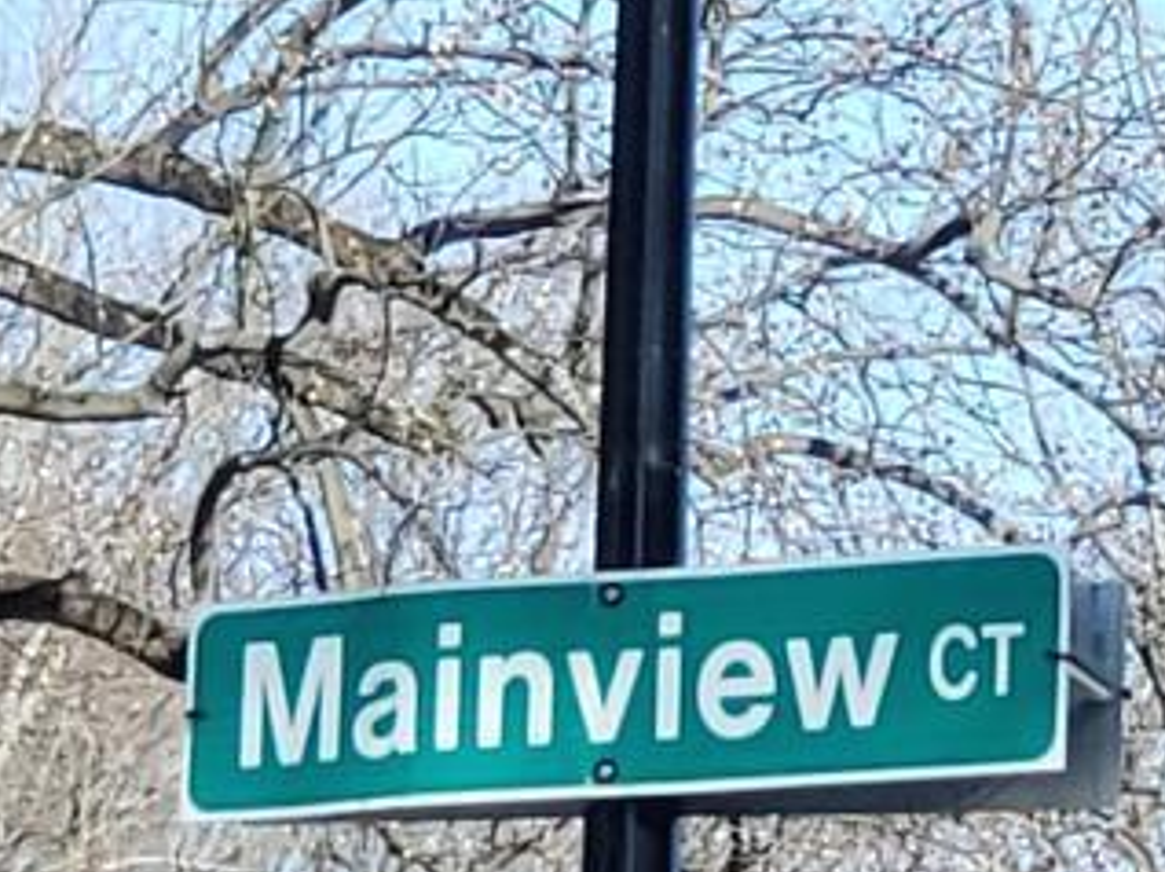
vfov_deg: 4.4
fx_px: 11266
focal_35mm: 335
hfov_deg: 5.9
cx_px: 1018
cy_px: 638
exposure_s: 1/225
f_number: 2.4
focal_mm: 6
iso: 32
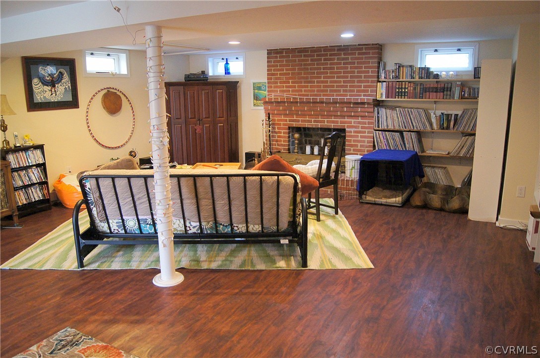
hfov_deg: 67.5
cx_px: 270
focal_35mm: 27
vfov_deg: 47.8
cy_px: 179
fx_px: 404
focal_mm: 18
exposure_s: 1/60
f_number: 3.5
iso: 1600
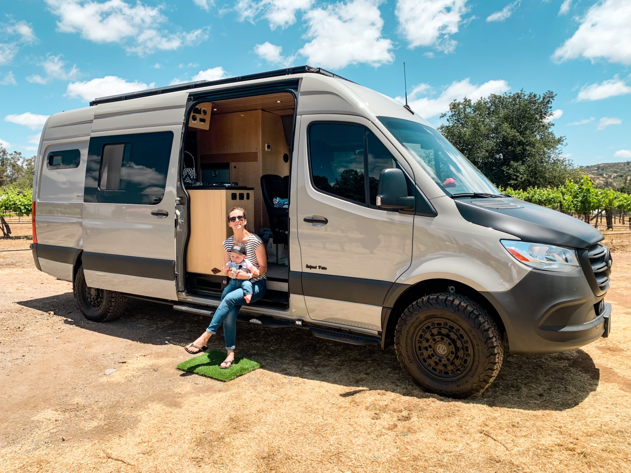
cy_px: 236
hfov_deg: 67.3
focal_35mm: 26
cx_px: 316
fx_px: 474
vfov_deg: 53.1
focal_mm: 4.25
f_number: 1.8
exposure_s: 1/1700
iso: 25
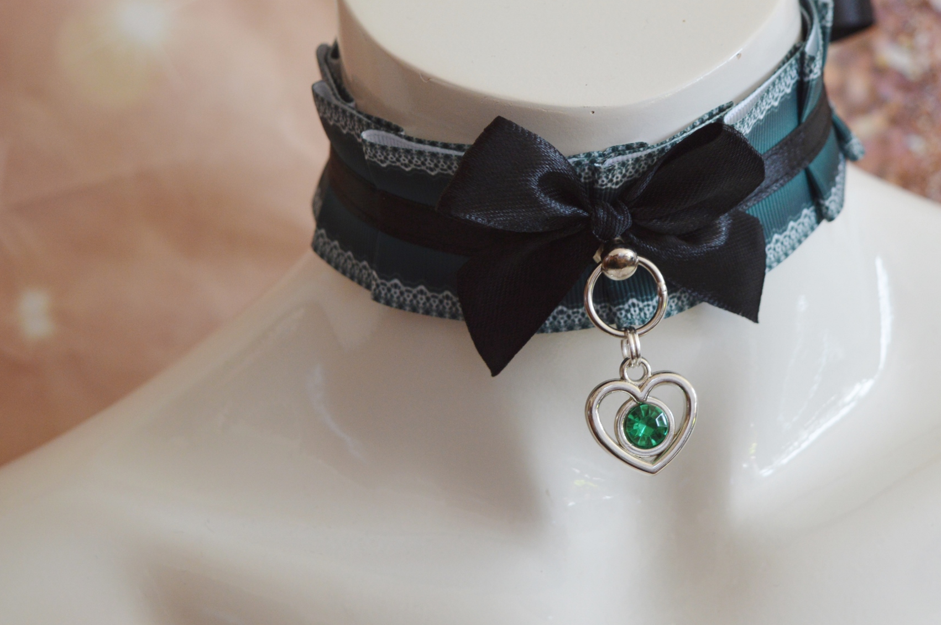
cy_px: 235
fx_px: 2454
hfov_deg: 21.6
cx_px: 604
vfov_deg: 14.5
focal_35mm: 94
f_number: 5.3
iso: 400
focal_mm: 48
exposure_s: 1/100
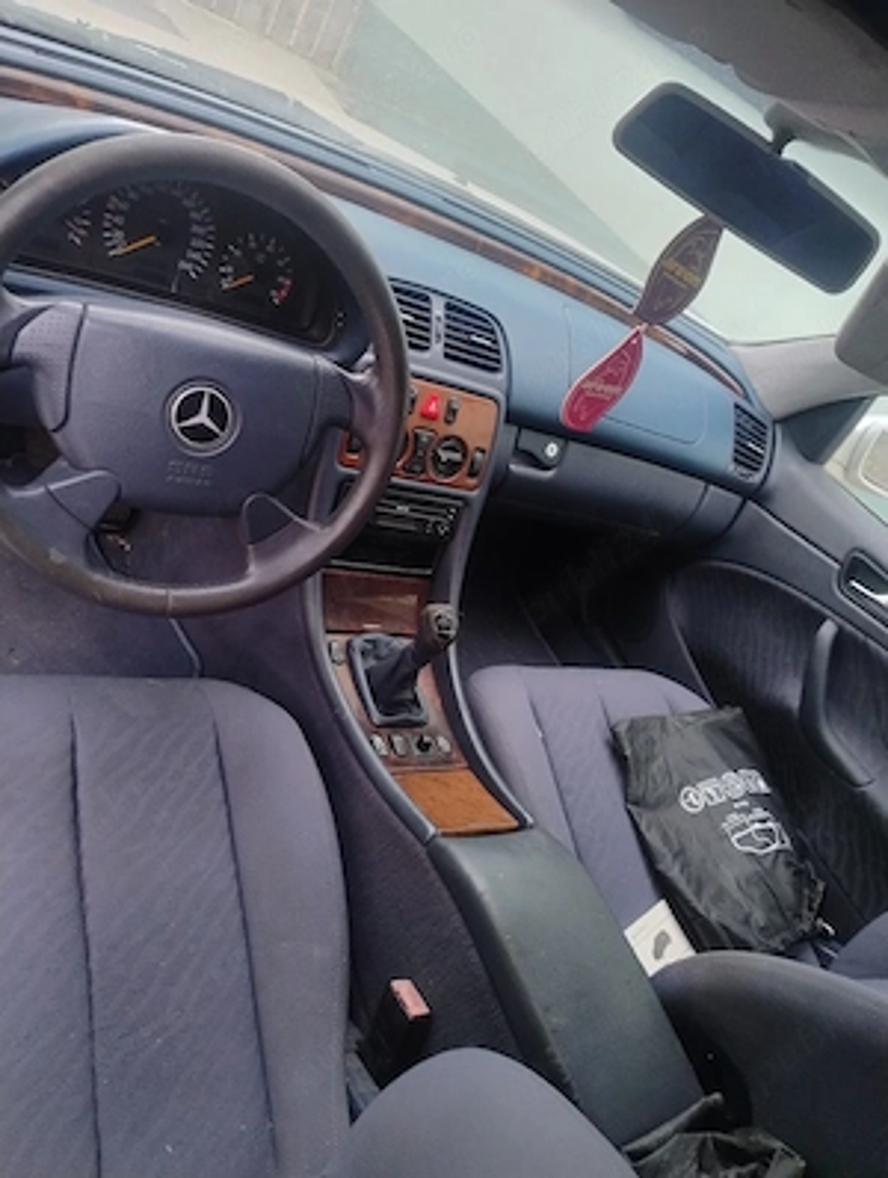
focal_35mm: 24
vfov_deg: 71.5
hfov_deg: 57.0
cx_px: 444
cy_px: 589
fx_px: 818
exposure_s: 1/50
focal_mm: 5.56
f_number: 1.8
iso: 628
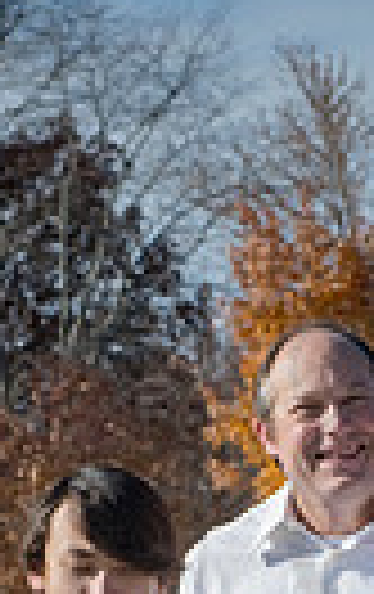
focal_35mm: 277
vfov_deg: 7.4
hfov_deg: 4.8
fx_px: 4498
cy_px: 914
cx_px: 406
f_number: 9
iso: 400
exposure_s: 1/800
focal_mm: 80
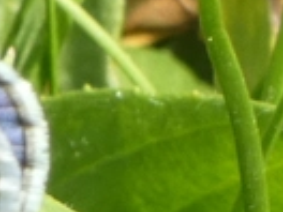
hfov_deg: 1.0
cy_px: 92
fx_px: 15909
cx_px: -219
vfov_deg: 0.8
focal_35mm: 1946
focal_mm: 71.7
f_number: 5.6
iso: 100
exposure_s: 1/80
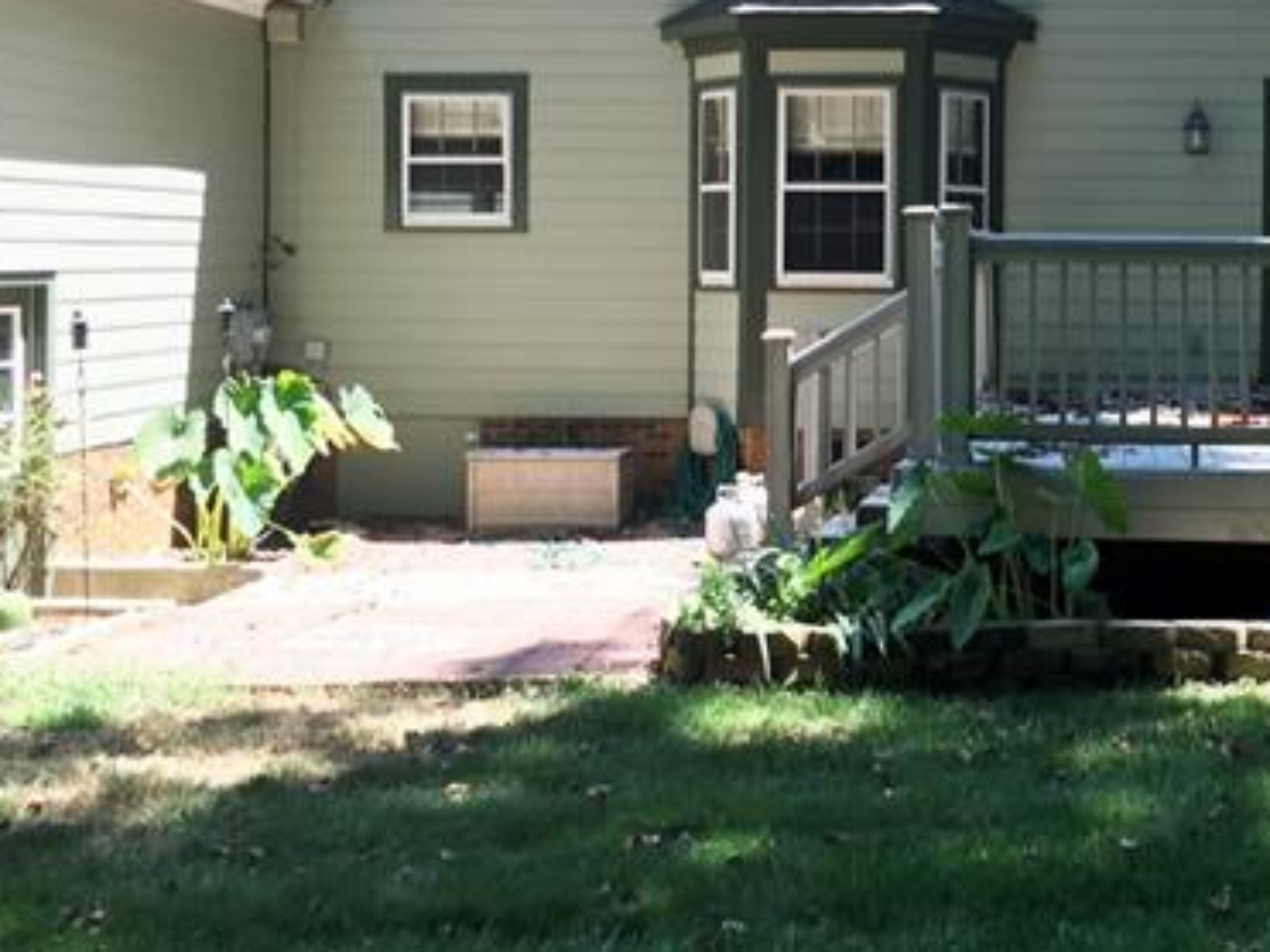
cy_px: 260
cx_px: 989
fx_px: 1834
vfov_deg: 28.7
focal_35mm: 50
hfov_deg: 37.0
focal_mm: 4.15
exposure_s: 1/265
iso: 25
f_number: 2.2
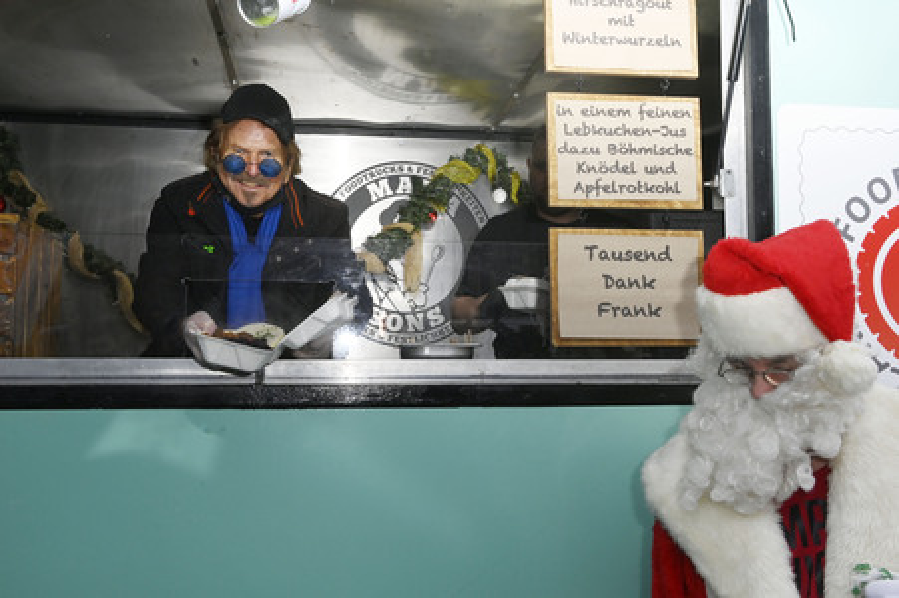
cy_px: 299
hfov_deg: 54.5
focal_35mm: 35
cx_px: 450
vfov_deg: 37.8
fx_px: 873
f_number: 10
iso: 1250
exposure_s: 1/160
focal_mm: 35
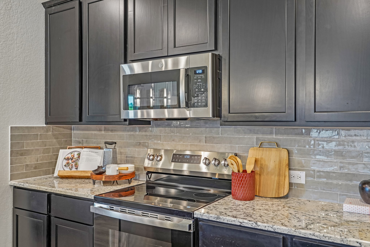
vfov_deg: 42.3
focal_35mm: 31
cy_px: 124
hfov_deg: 60.3
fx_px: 319
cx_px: 185
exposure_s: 1/8
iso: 400
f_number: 8
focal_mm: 31
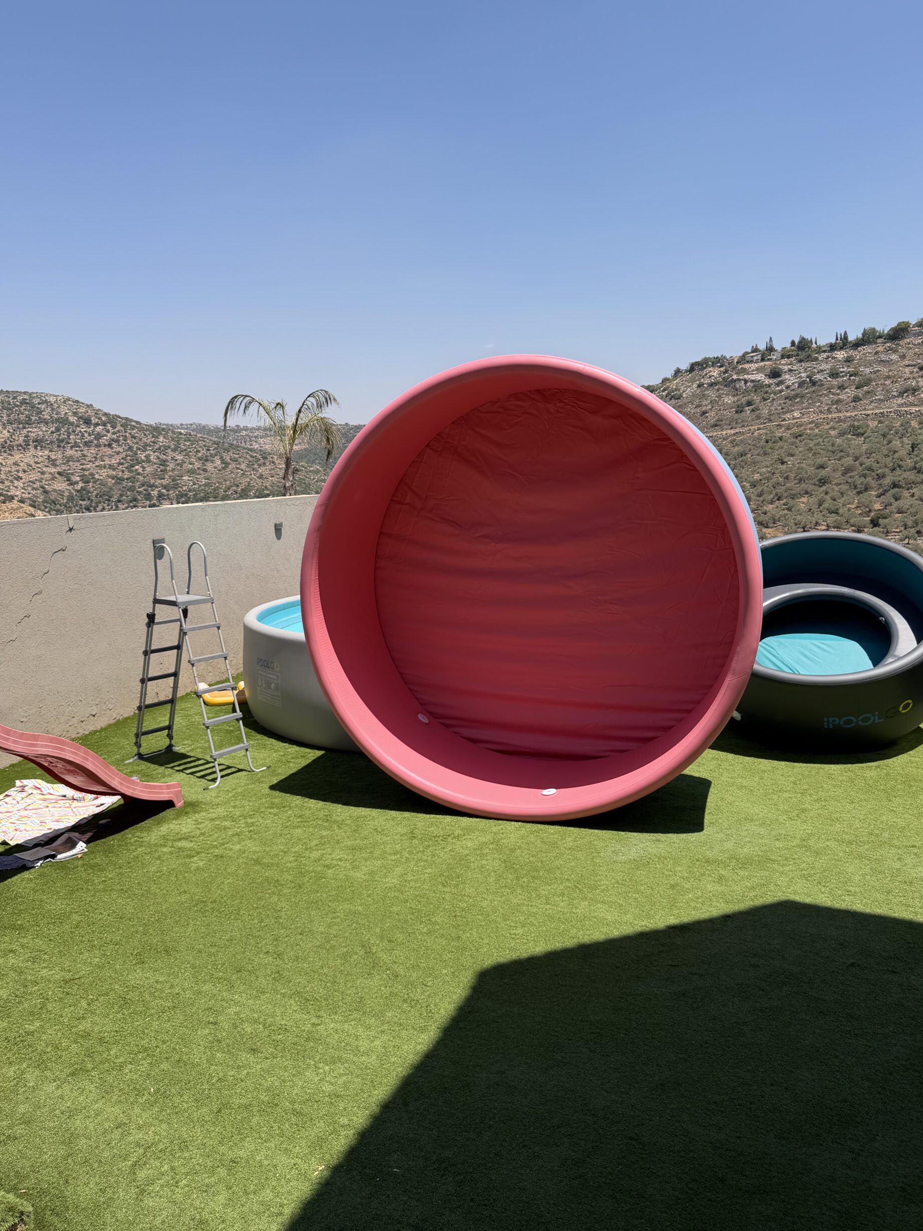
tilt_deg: -9.3
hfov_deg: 54.9
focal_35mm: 25
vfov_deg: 69.4
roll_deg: +1.7
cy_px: 605
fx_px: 889
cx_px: 473
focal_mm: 6.76
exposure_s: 1/4167
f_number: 1.78
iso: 80
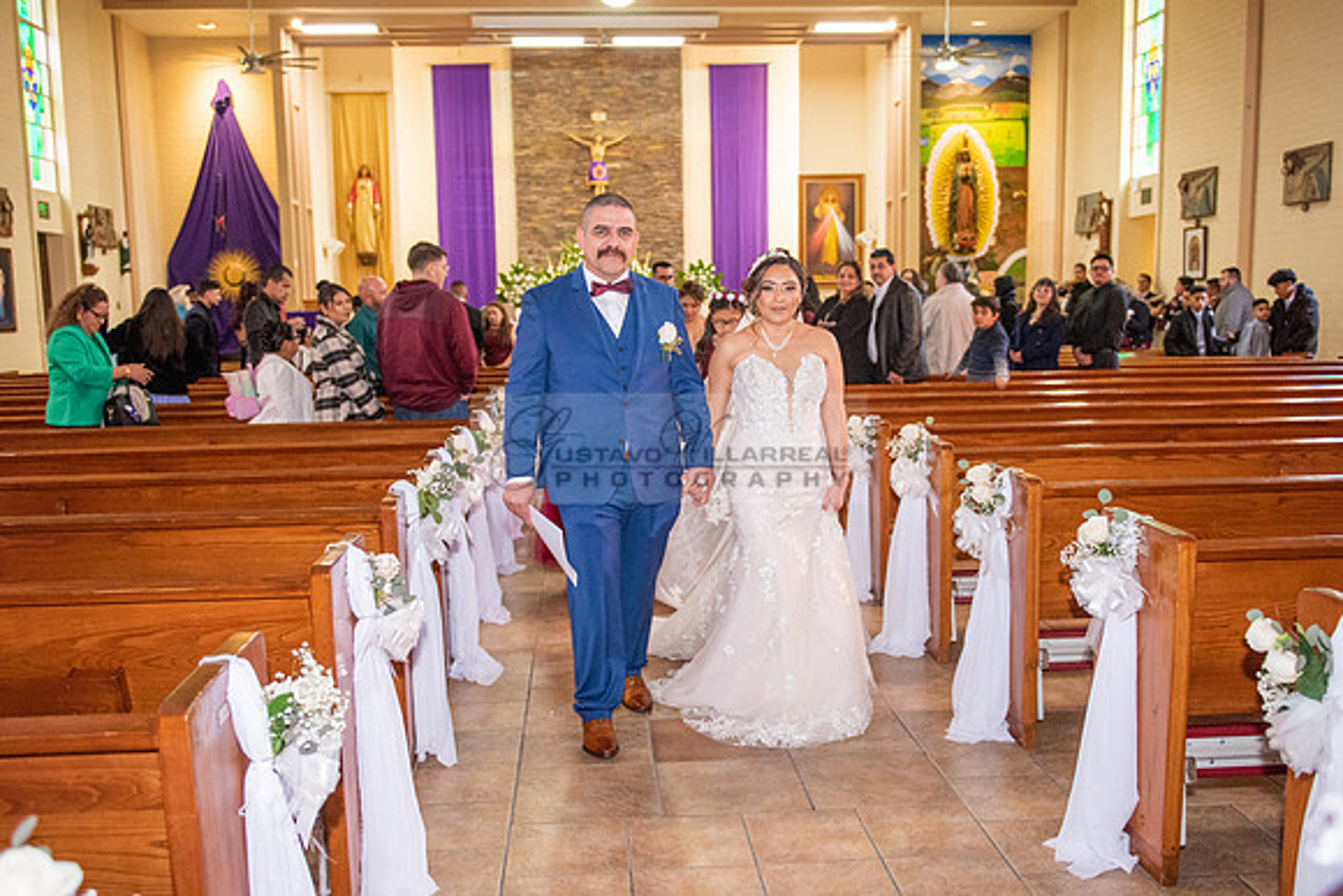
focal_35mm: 34
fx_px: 1284
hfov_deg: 55.2
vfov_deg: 38.4
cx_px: 667
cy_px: 499
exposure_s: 1/160
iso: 2000
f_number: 2.8
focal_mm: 28
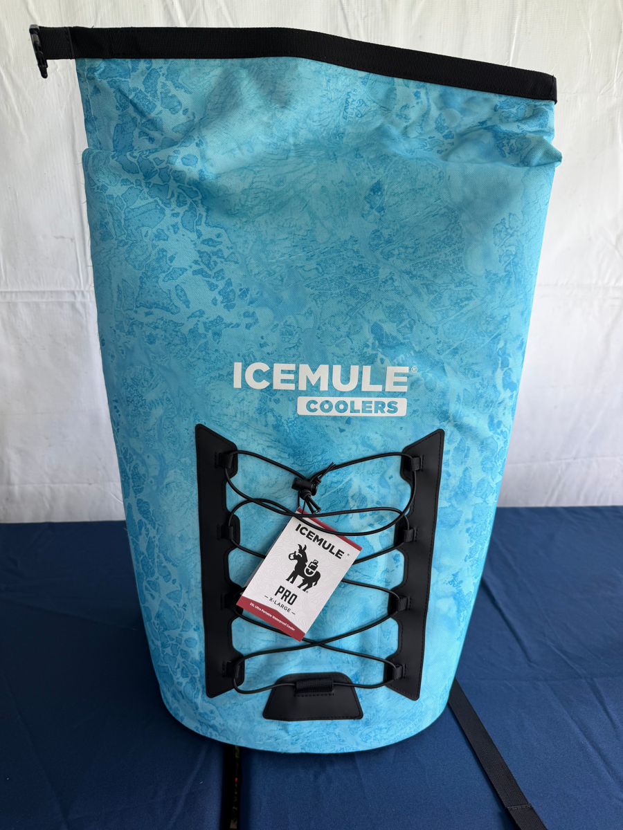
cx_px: 312
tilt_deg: -16.8
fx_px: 576
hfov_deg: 56.8
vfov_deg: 71.6
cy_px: 415
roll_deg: -2.7
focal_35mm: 24
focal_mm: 6.76
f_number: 1.78
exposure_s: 1/121
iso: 64
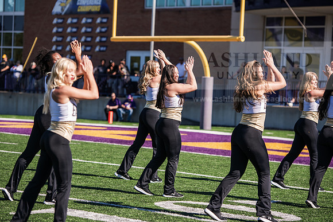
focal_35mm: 122
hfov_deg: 16.8
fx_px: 1129
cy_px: 111
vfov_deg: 11.2
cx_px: 166
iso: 100
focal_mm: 122
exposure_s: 1/1000
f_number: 3.5
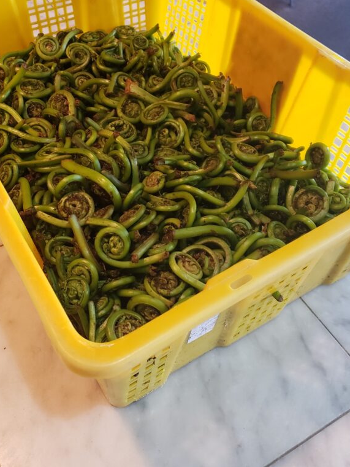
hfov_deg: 40.6
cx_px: 149
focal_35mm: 35
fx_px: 472
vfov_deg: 52.3
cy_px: 193
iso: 320
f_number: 1.5
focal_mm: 4.3
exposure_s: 1/40
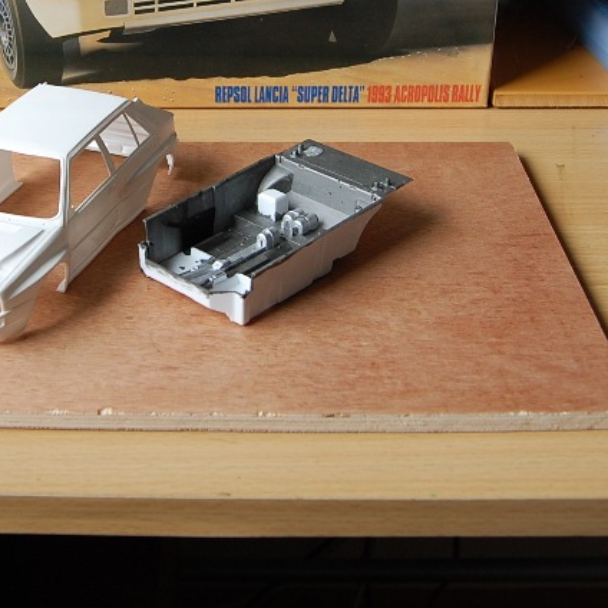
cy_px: 98
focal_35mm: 61
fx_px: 1212
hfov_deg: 27.7
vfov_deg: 27.4
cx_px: 148
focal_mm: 18
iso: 360
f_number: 5.6
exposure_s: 1/125
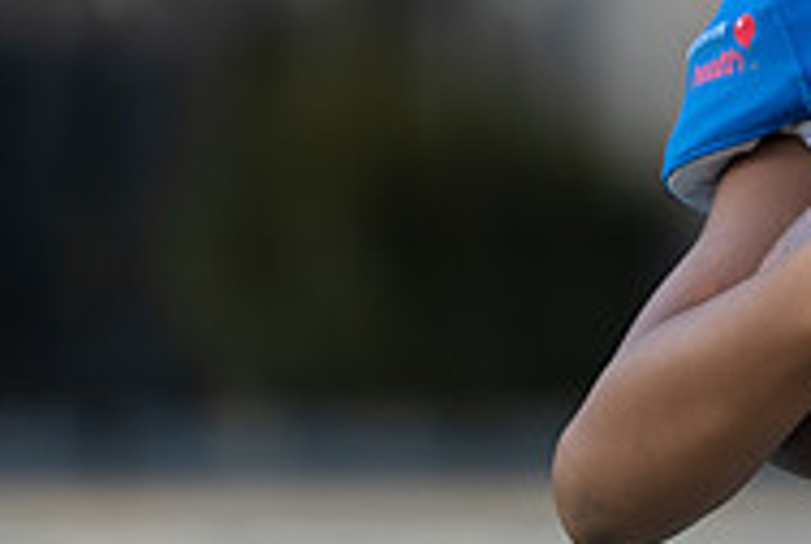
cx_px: 1152
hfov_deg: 3.8
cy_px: 140
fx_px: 12049
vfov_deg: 2.6
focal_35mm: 534
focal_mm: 162
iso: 100
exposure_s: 1/500
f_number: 2.8
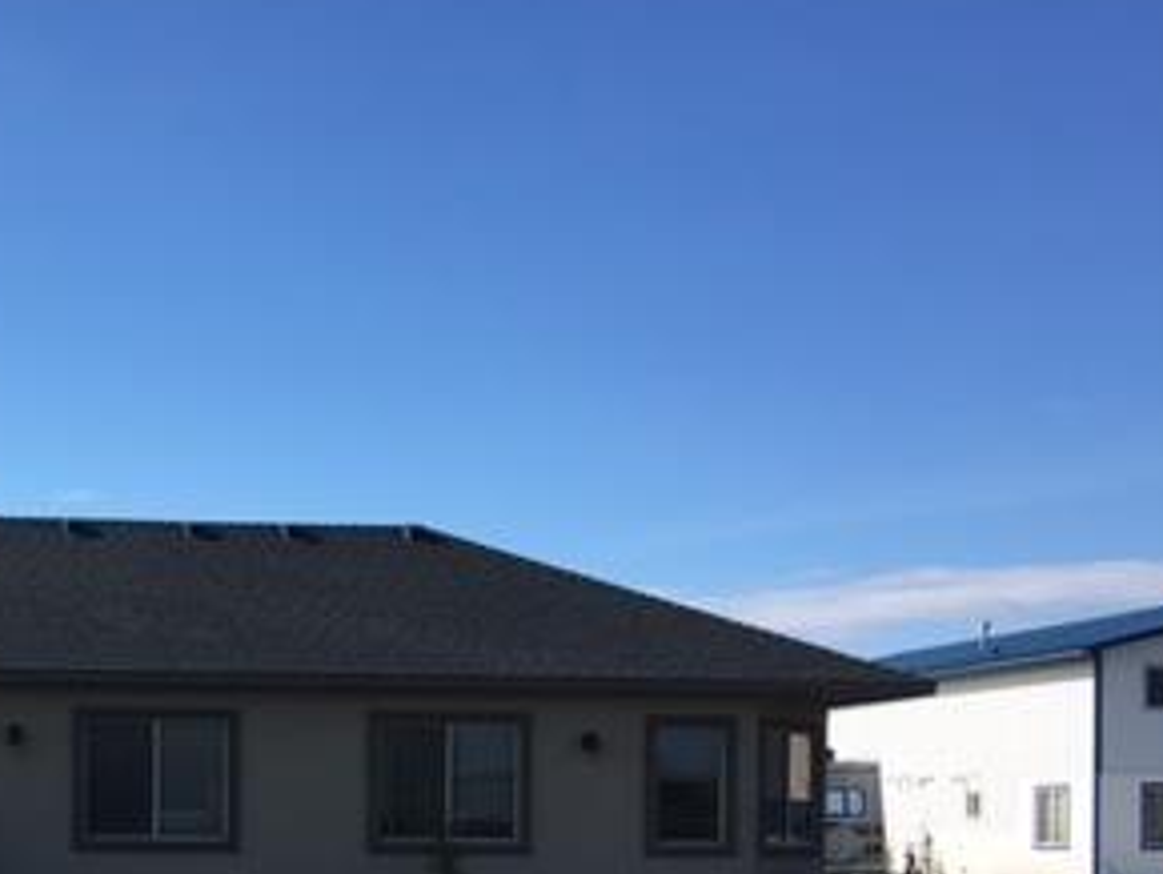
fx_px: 2152
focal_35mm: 64
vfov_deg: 22.2
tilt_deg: +0.1
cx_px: 68
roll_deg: +0.4
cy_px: 842
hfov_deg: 28.8
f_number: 2.2
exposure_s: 1/1637
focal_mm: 4.15
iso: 25
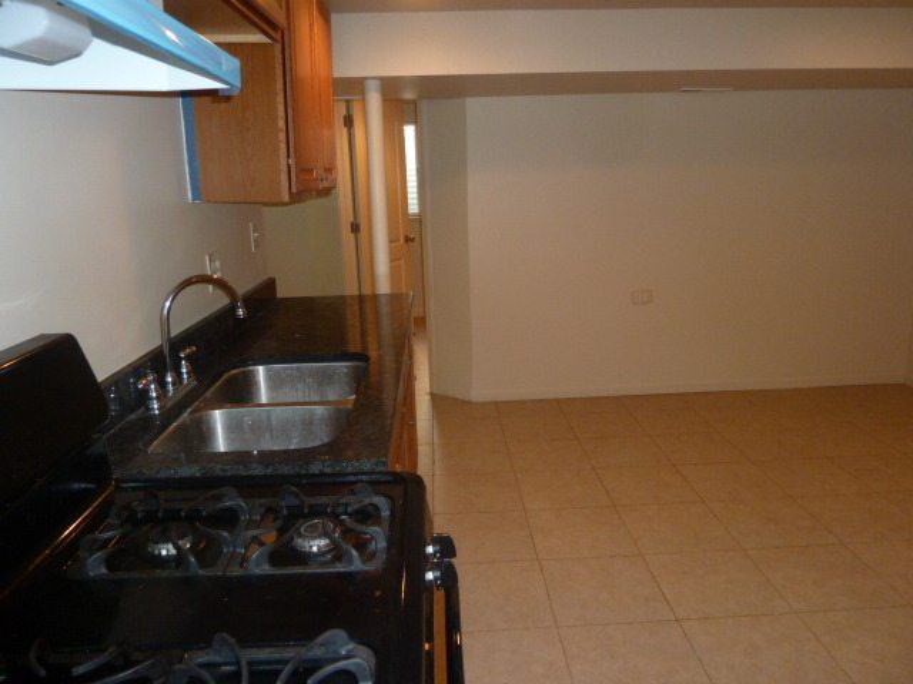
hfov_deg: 69.4
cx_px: 456
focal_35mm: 25
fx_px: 659
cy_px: 342
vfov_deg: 54.9
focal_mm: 4.1
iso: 320
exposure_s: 1/30
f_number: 3.3
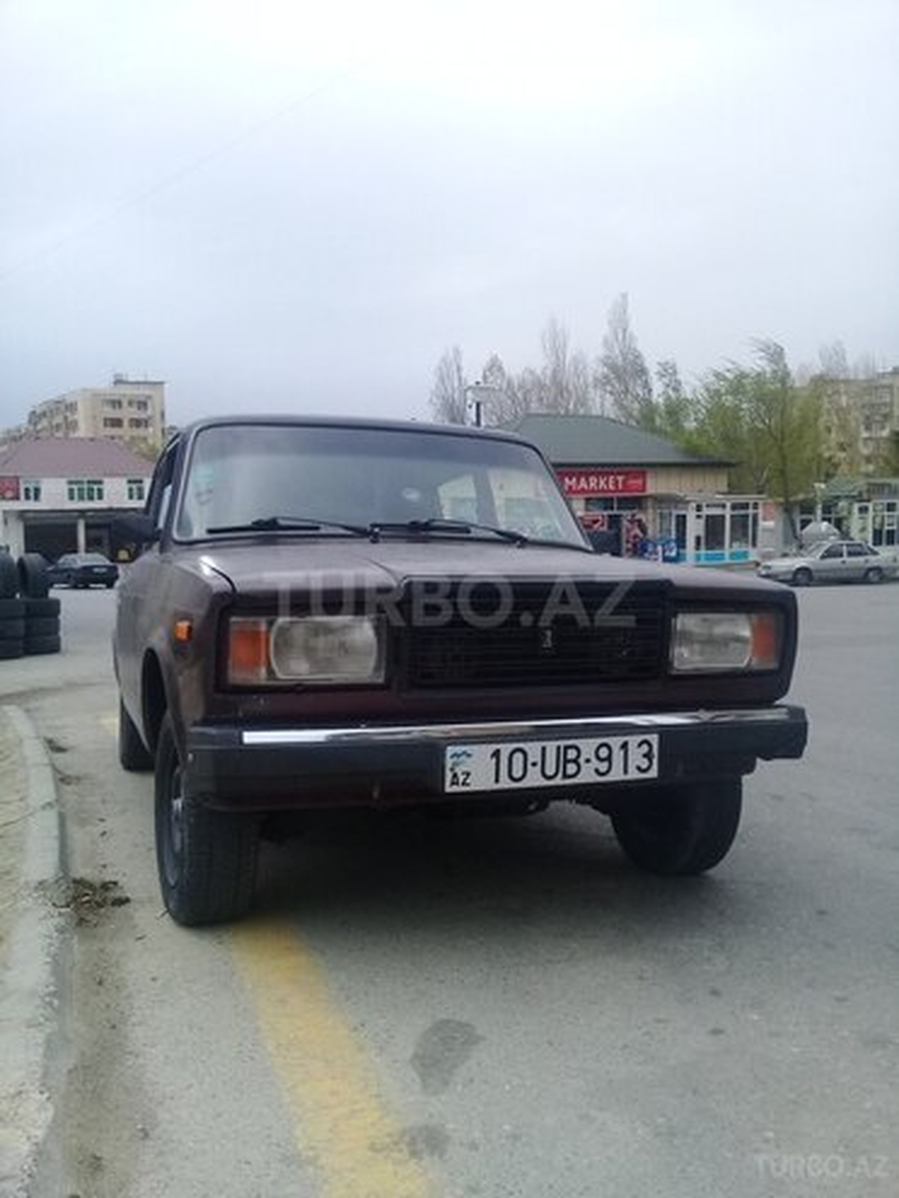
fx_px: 1073
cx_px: 450
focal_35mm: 31
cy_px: 599
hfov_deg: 45.4
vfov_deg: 58.4
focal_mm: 3.3
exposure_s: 1/917
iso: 50
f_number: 2.2
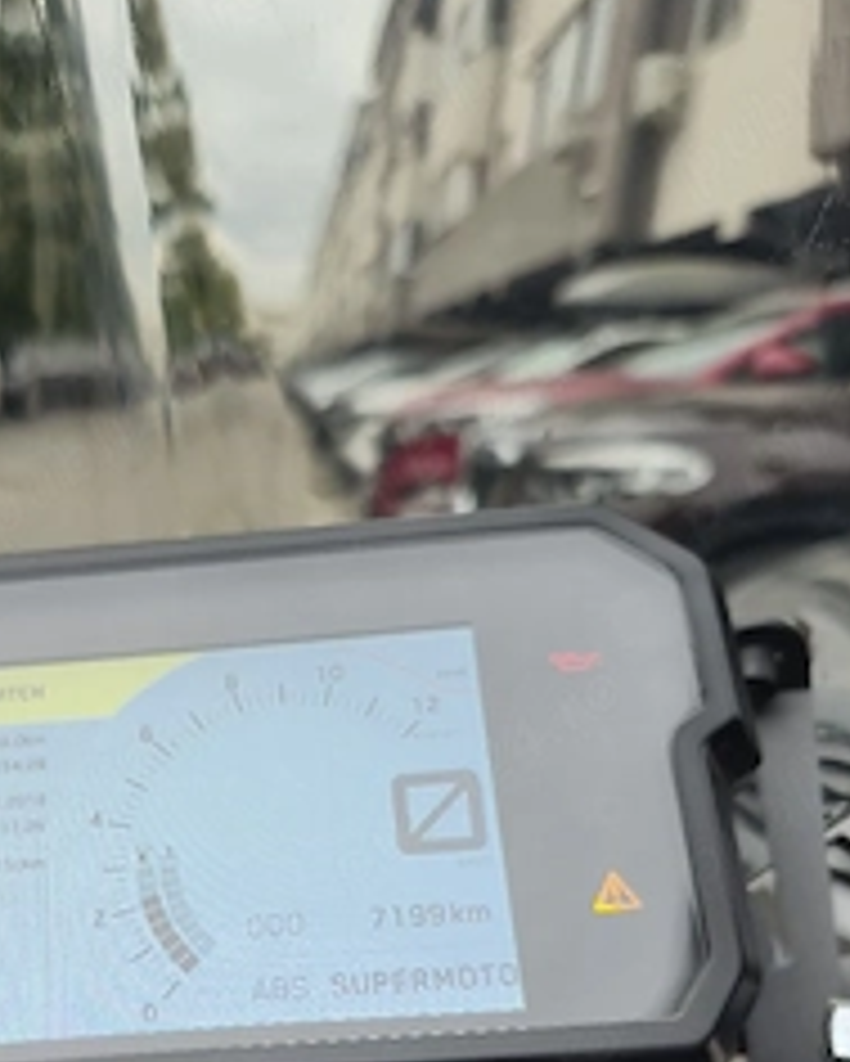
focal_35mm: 38
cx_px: 216
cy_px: 832
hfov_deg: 38.2
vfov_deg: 45.7
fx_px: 1194
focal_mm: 5.4
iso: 25
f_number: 1.8
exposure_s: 1/263
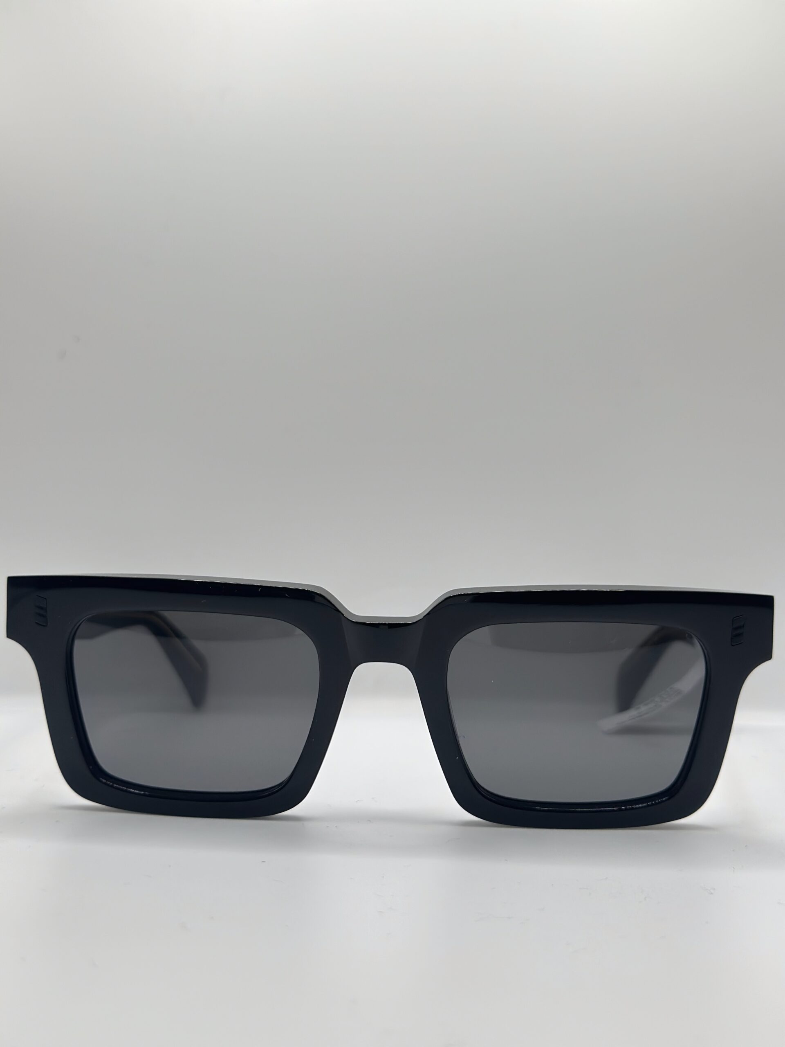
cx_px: 392
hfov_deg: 30.3
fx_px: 1451
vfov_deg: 39.7
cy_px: 524
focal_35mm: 48
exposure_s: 1/529
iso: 80
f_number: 1.78
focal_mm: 6.86
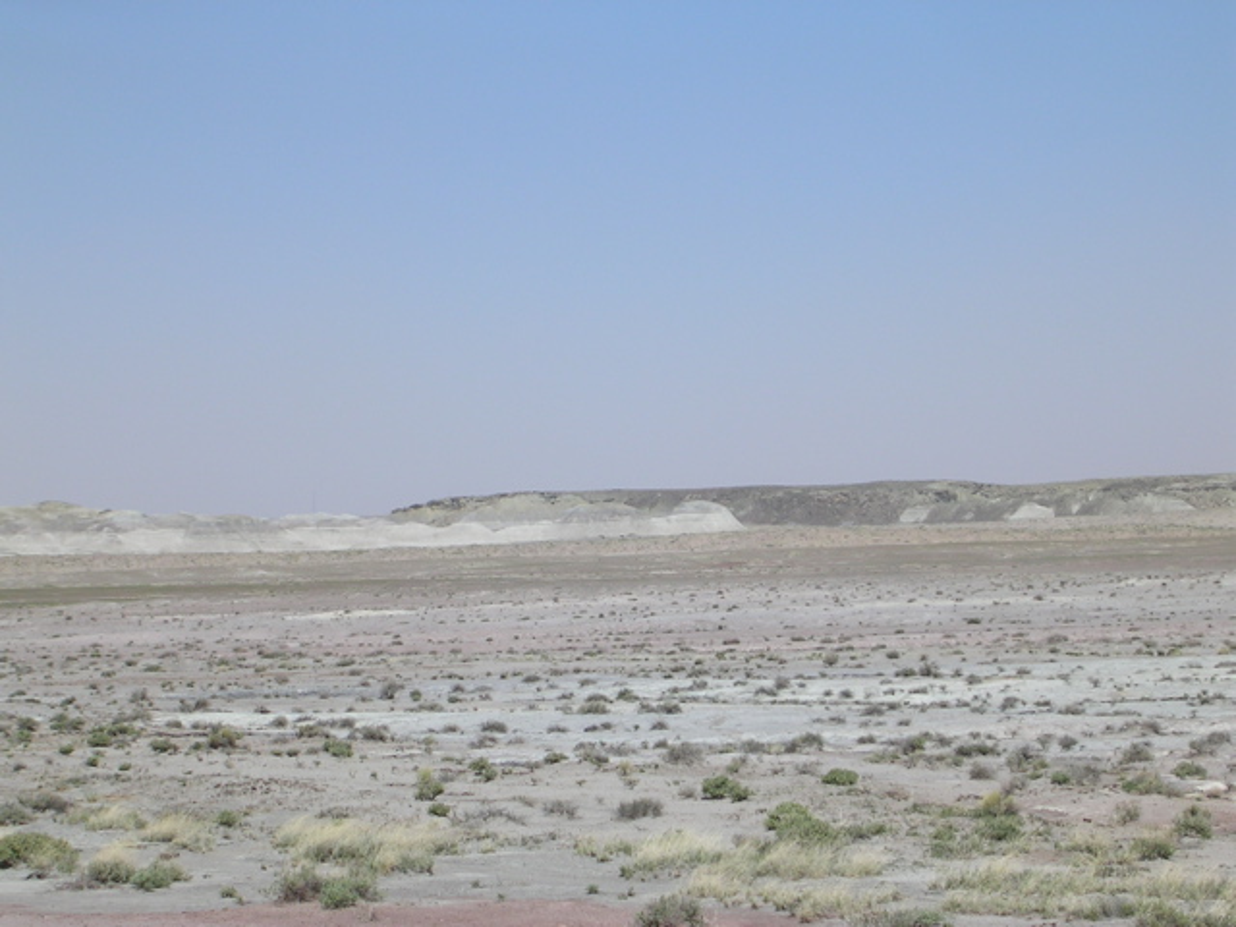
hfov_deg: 17.1
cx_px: 618
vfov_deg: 12.9
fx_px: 4106
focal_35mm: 115
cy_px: 464
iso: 50
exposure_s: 1/534
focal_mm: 17.4
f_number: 4.9
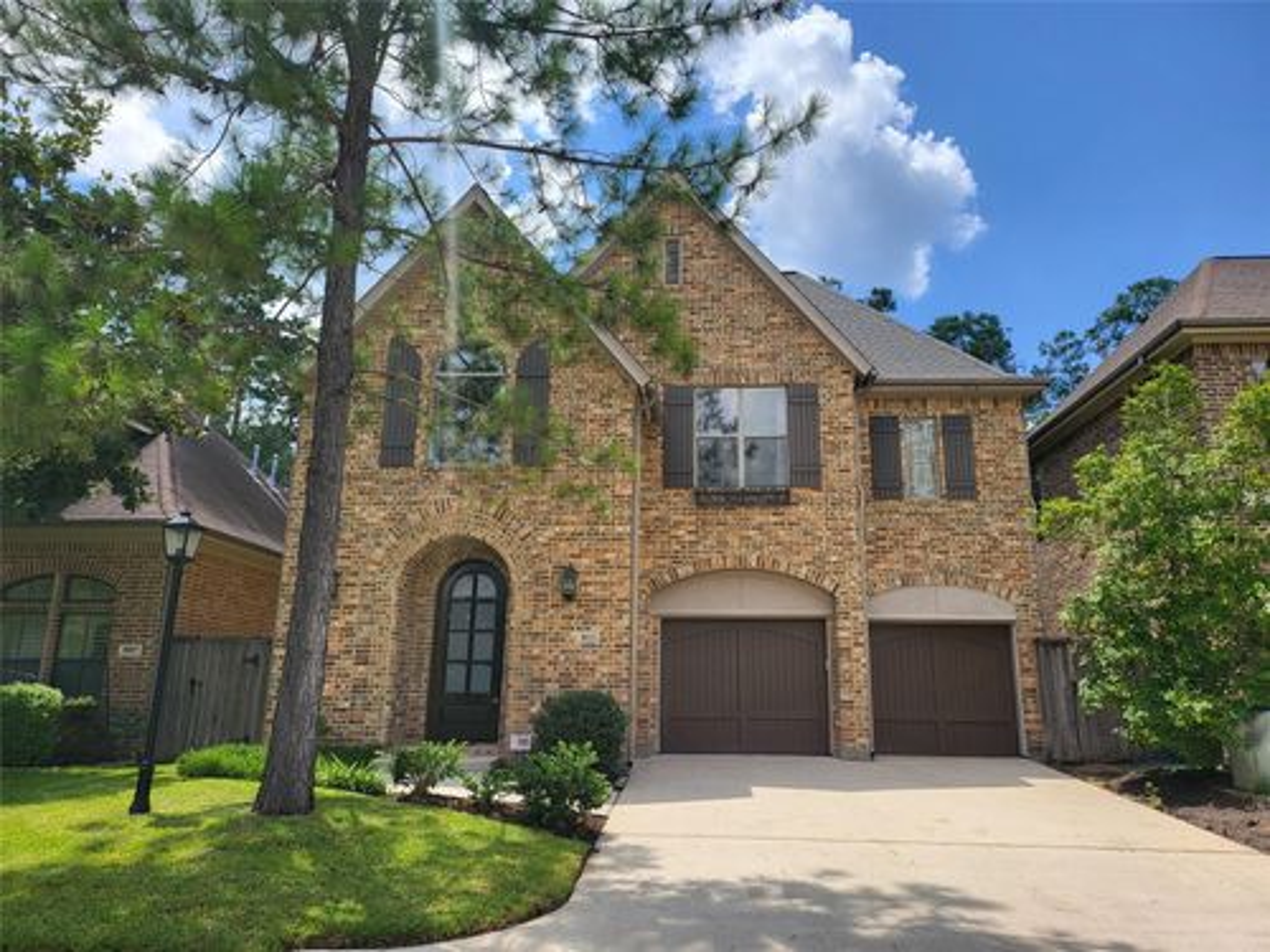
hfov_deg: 71.6
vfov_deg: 56.8
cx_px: 635
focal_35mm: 24
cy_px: 476
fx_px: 881
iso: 40
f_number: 1.8
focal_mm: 5
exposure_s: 1/1614
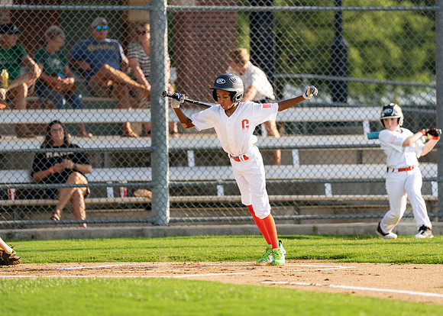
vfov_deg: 5.0
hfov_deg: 6.9
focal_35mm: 291
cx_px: 232
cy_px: 139
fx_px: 3658
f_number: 2.8
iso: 400
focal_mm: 200
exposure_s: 1/4000
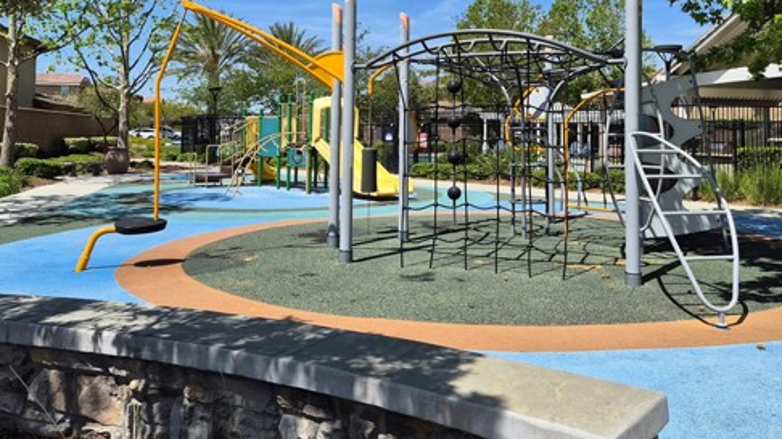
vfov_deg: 34.8
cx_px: 446
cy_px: 108
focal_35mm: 33
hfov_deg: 59.3
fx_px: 684
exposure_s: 1/6608
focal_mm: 5.4
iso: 80
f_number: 1.8
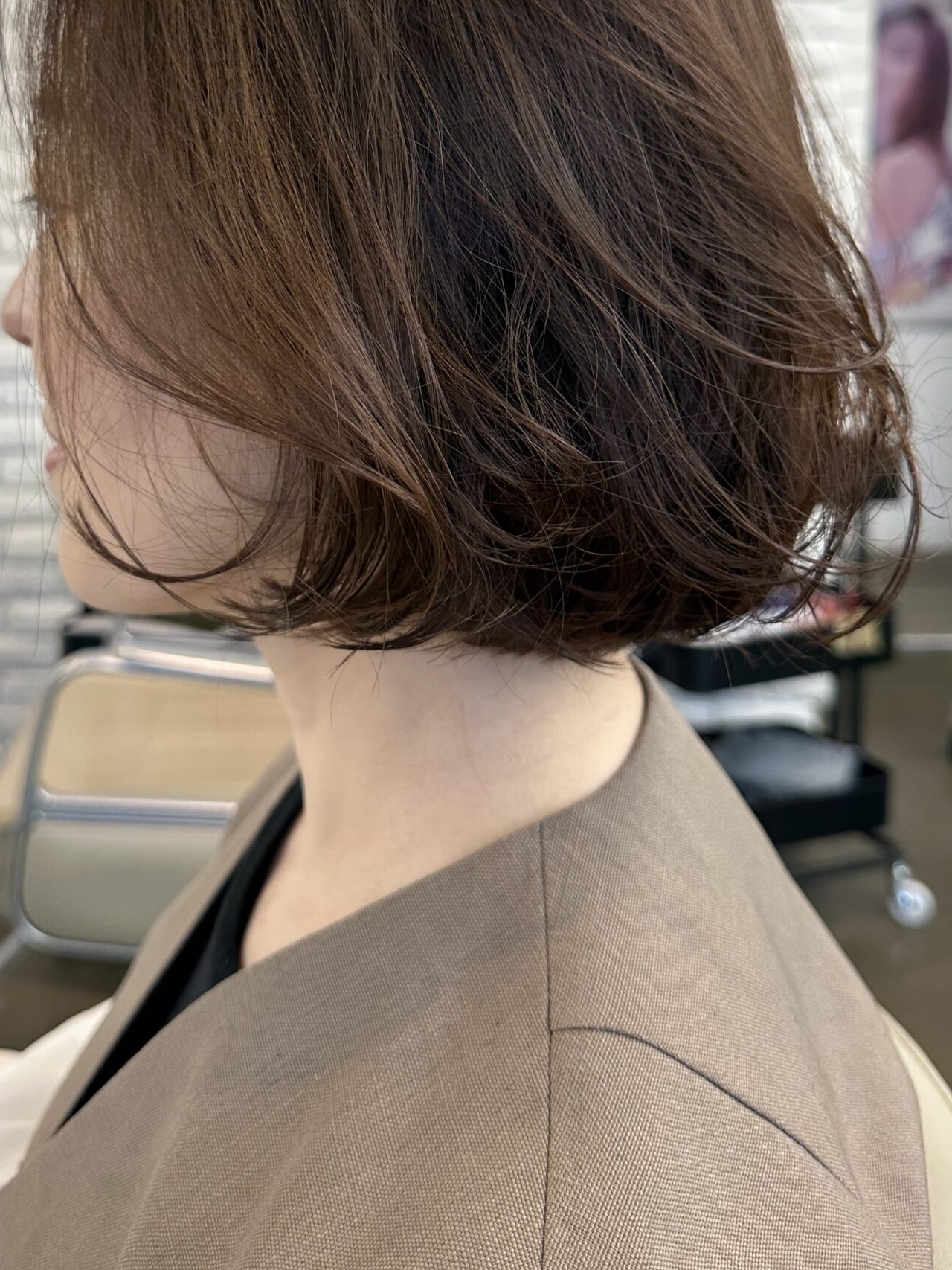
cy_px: 366
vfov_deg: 49.9
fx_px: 1320
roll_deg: -1.3
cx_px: 390
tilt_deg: -5.0
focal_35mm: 36
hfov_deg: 39.5
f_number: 1.78
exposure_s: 1/100
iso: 125
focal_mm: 6.86
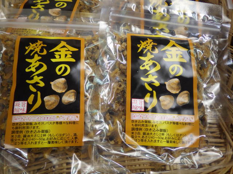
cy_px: 87
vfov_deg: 36.8
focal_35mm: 39
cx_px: 116
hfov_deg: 47.9
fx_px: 263
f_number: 2.7
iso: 250
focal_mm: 6.9
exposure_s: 1/50
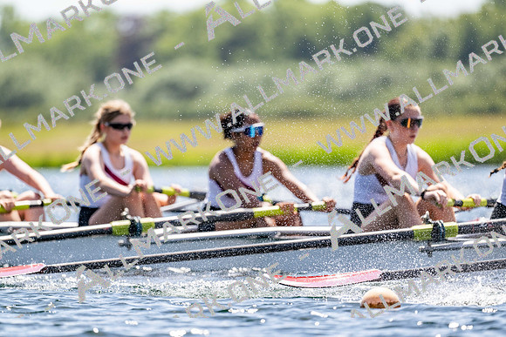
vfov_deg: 3.4
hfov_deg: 5.2
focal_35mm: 400
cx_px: 253
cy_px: 168
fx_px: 5623
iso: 250
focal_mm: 400
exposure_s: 1/2500
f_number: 4.5
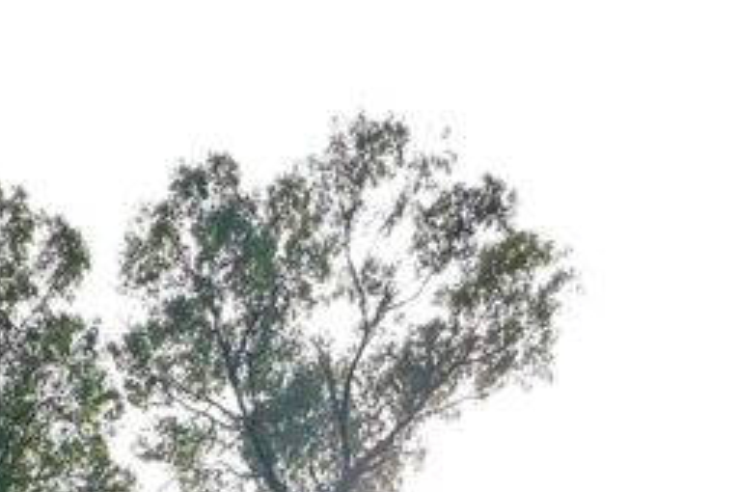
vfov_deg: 15.3
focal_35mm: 61
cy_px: 1106
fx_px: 1250
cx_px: 88
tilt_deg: +26.8
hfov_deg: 31.5
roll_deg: +0.1
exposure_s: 1/450
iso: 40
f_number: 2.2
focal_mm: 2.22
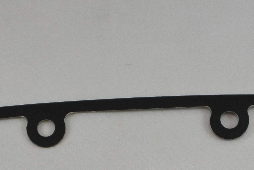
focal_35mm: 124
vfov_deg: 10.4
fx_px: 875
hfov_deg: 16.5
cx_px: 118
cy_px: 308
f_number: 3.8
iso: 250
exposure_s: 1/250
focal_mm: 11.6
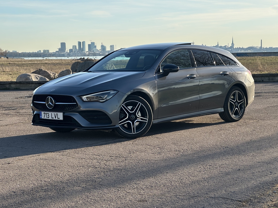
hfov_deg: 25.0
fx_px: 627
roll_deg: +1.2
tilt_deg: -4.0
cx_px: 138
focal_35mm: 78
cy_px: 103
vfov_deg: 18.9
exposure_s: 1/595
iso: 32
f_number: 2.8
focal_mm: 9
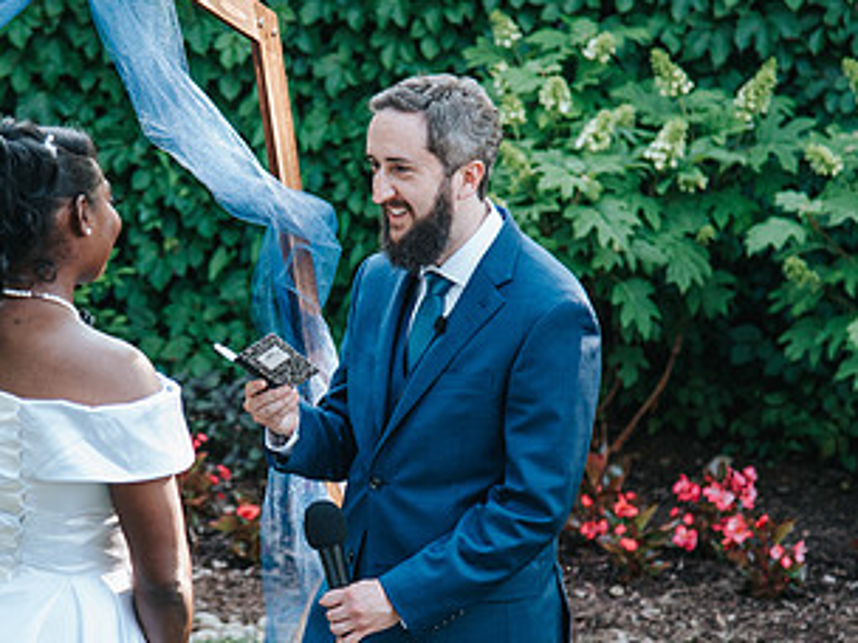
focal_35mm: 201
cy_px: 376
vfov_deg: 7.4
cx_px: 251
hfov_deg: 9.8
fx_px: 4982
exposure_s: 1/250
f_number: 4
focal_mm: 98
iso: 640
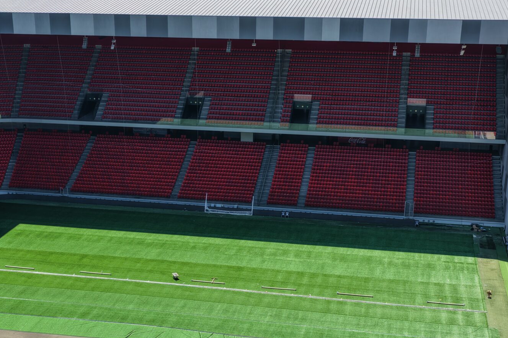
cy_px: 254
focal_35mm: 54
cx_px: 208
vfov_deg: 24.8
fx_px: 762
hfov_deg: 36.8
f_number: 2.8
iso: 240
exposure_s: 1/1500
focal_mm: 14.45
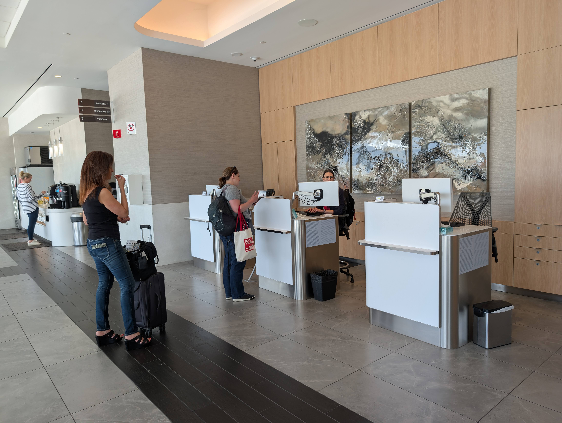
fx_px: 390
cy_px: 212
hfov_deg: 71.5
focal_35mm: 24
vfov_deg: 56.9
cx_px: 281
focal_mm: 6.9
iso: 38
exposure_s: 1/94.2
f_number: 1.68
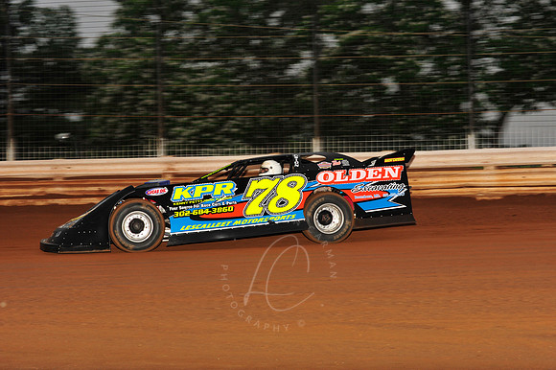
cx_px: 278
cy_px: 185
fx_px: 1420
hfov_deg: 22.2
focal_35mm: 92
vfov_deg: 14.8
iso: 1000
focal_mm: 92
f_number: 8
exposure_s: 1/320
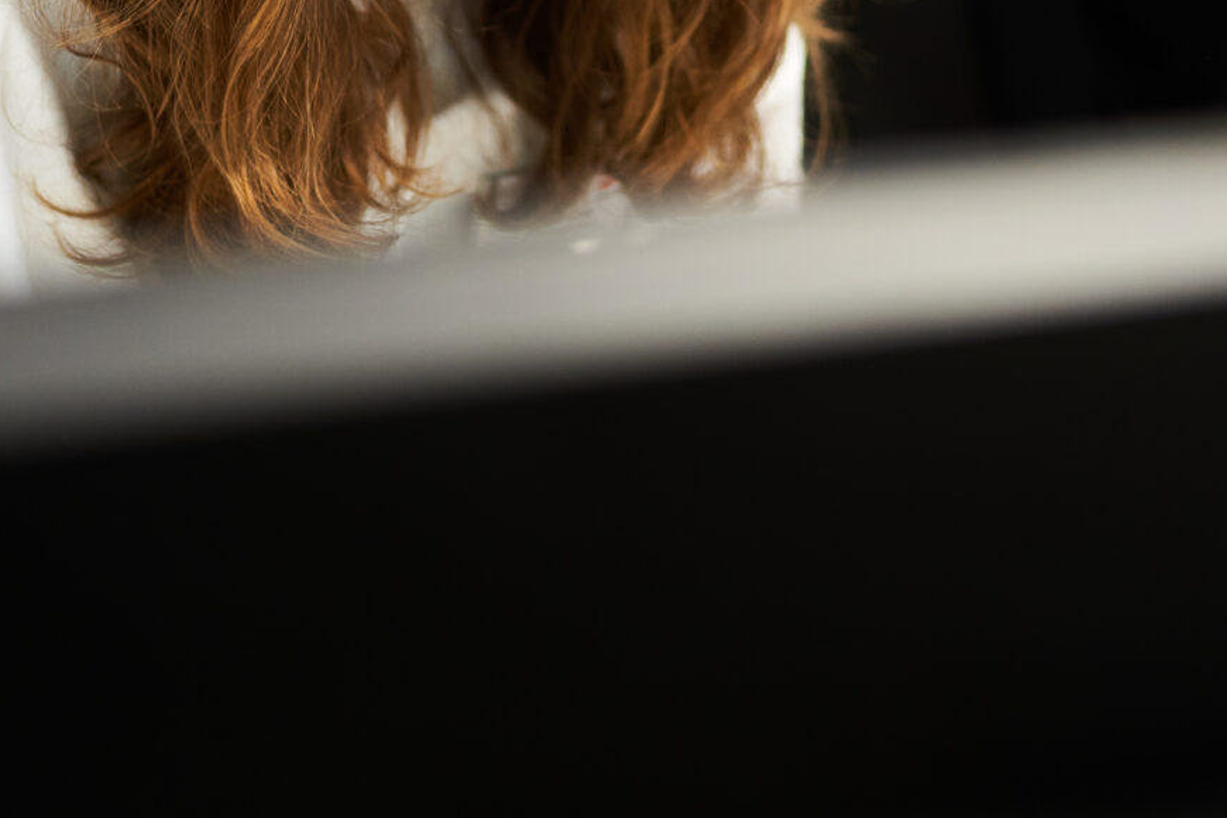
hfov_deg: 19.8
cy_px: -200
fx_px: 3510
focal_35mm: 103
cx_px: 615
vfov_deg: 12.9
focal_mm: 35
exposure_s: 1/125
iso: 640
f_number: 2
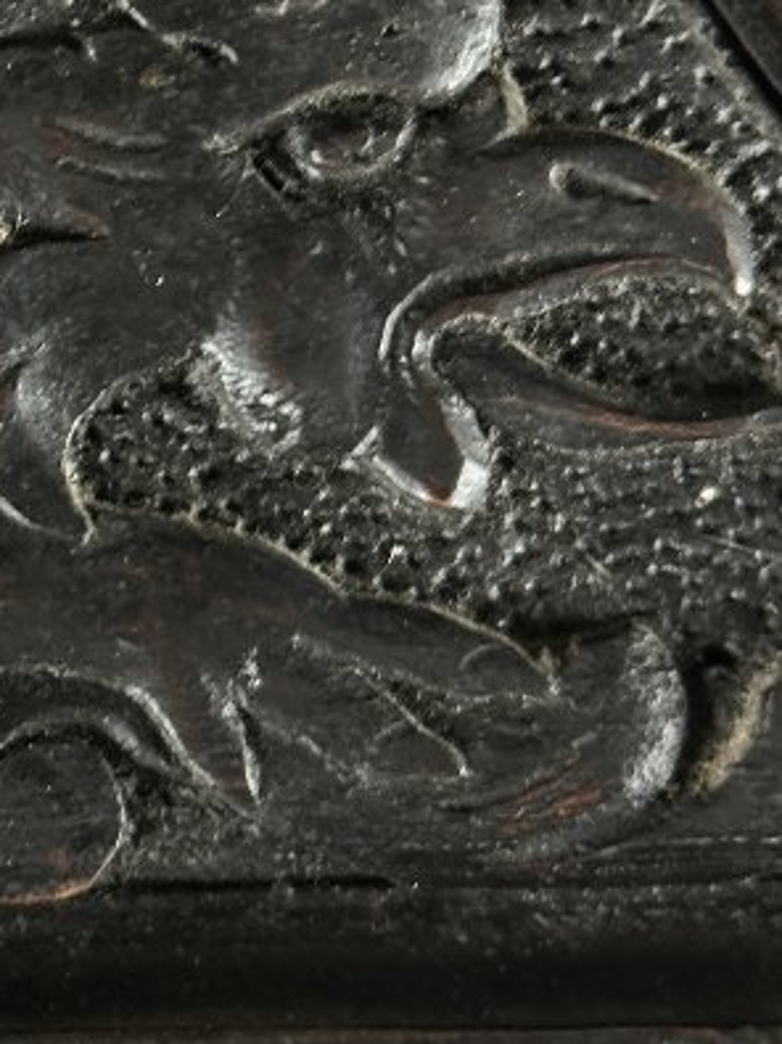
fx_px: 4400
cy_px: 402
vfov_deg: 13.5
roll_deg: +0.1
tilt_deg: -4.3
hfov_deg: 9.9
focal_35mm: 146
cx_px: -386
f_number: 1.78
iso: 250
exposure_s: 1/33
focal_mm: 6.86
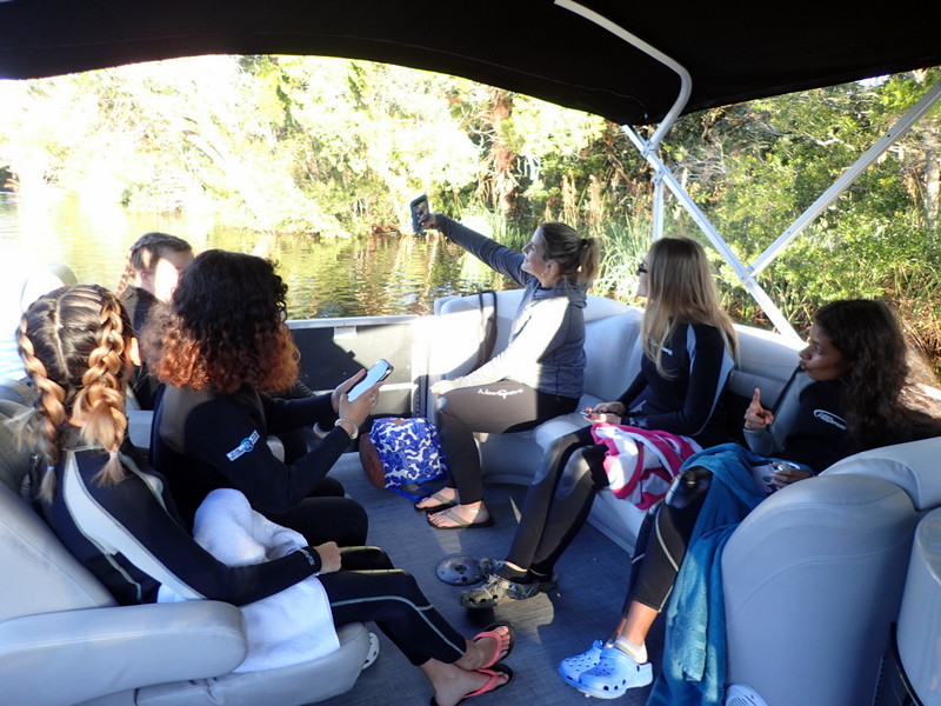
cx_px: 470
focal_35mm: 25
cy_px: 353
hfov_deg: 69.4
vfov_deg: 54.9
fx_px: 680
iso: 100
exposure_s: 1/100
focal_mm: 4.5
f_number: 2
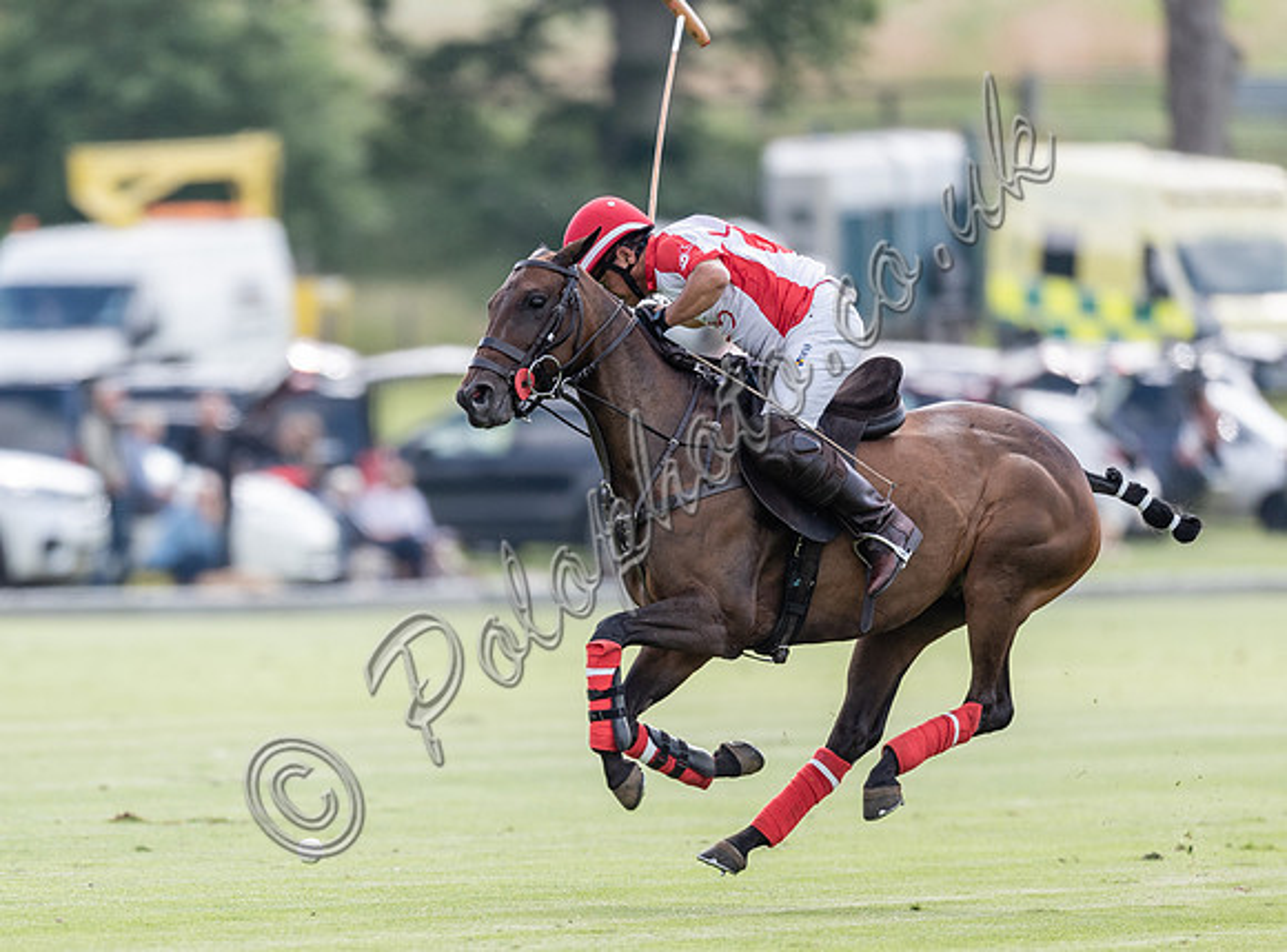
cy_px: 650
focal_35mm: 740
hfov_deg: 2.7
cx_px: 395
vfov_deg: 2.0
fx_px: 27395
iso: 400
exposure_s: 1/2000
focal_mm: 500
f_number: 4
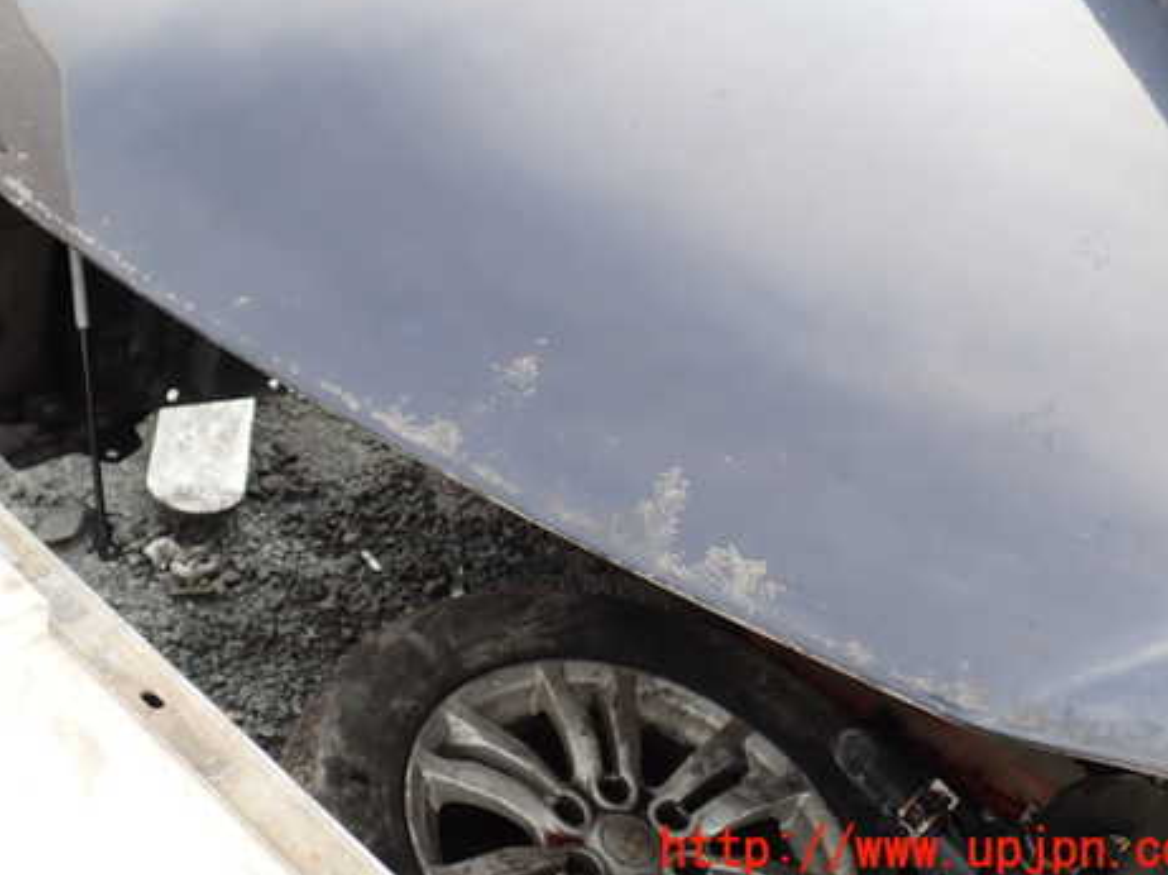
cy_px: 314
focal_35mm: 39
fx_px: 1315
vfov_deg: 36.5
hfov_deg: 47.6
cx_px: 473
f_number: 3.2
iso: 100
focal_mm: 5.4
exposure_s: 1/125
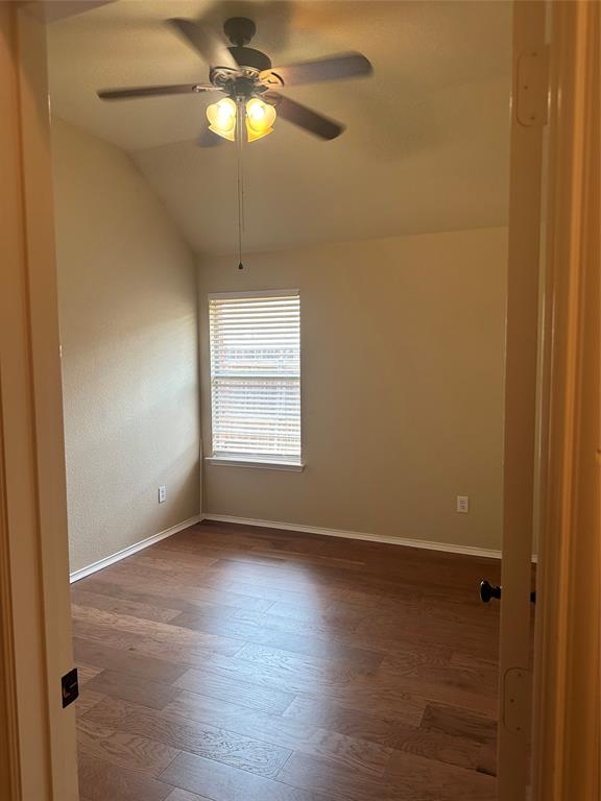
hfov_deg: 56.8
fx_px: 556
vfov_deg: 71.6
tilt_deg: -4.6
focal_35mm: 24
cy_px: 400
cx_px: 300
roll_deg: +0.4
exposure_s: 1/120
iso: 200
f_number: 1.78
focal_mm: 6.86
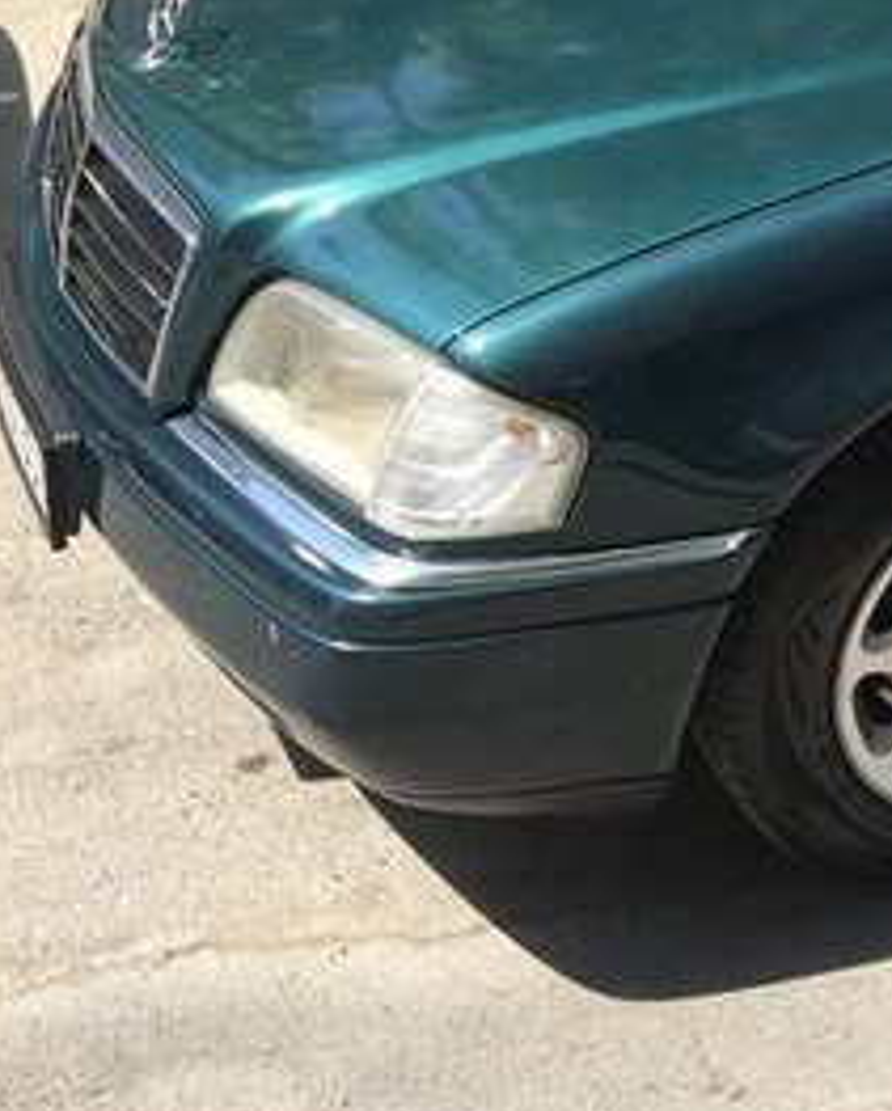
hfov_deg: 19.0
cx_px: 1340
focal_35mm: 71
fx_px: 2339
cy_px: 125
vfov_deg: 25.9
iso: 25
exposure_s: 1/725
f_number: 2.2
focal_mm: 4.15
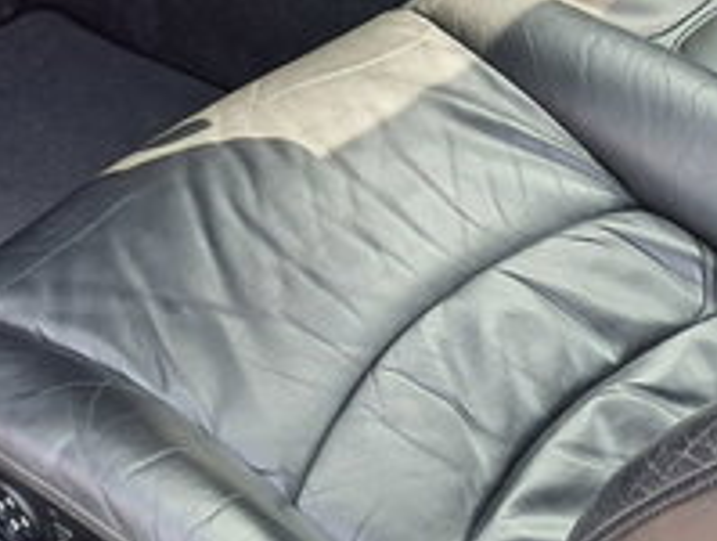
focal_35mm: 104
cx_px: 649
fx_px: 2158
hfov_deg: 18.5
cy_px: -32
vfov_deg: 14.0
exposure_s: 1/60
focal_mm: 4
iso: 50
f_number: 1.8
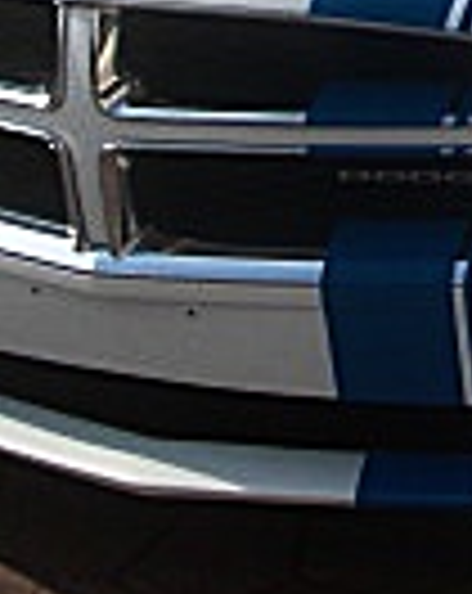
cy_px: -225
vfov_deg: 11.0
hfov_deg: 8.7
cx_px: 787
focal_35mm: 171
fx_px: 2996
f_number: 7.9
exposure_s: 1/125
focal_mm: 6.3
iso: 50
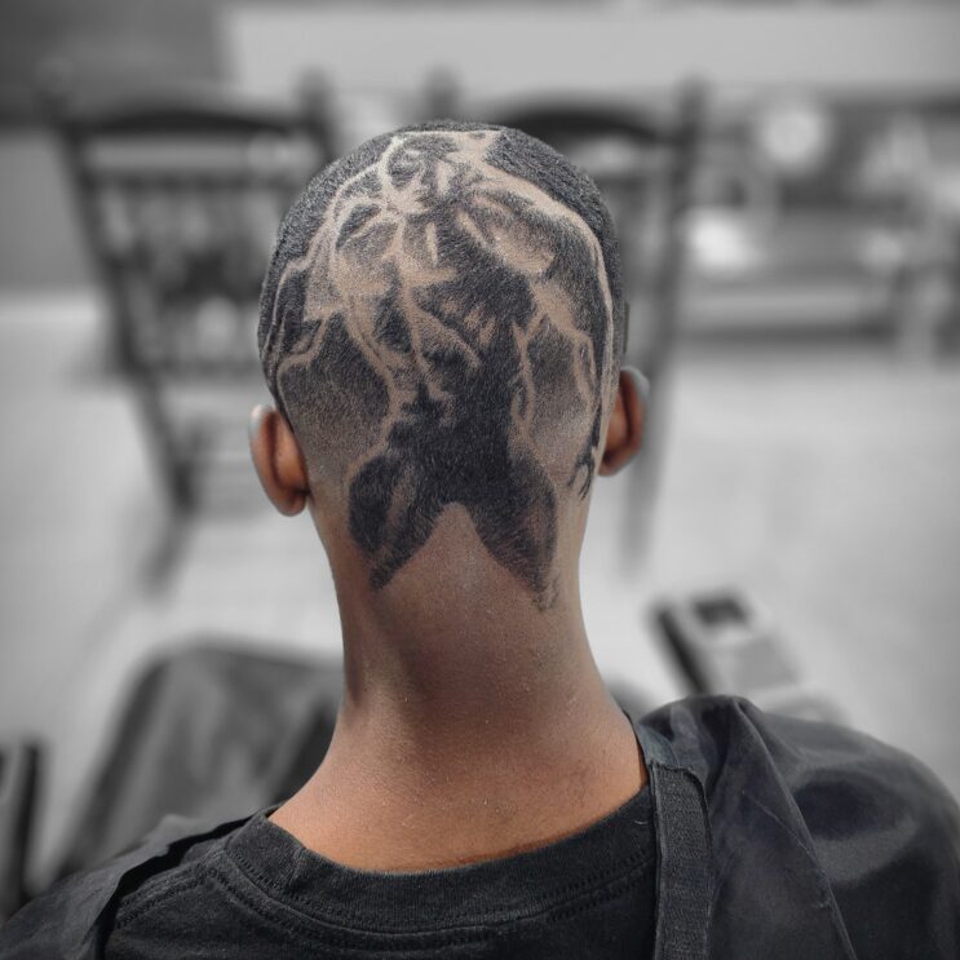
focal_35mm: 28
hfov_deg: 57.3
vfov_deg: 56.2
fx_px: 879
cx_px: 486
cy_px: 331
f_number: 1.8
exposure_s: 1/60.2
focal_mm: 6.4
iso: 320
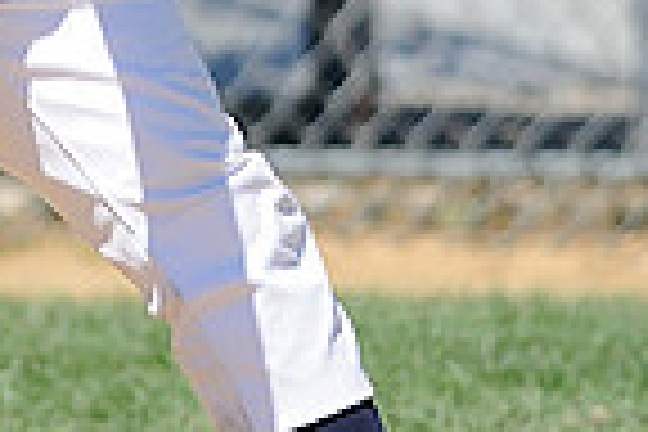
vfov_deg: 0.8
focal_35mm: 1807
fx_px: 32523
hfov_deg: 1.1
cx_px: 122
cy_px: -425
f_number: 4
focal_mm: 300
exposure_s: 1/1600
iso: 200
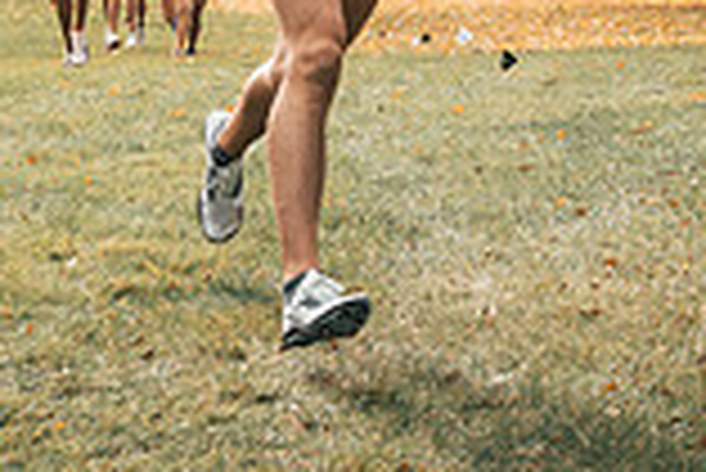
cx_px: 413
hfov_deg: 8.8
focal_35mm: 234
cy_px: -183
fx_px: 4593
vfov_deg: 5.8
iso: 400
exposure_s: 1/1250
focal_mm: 50
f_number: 6.3
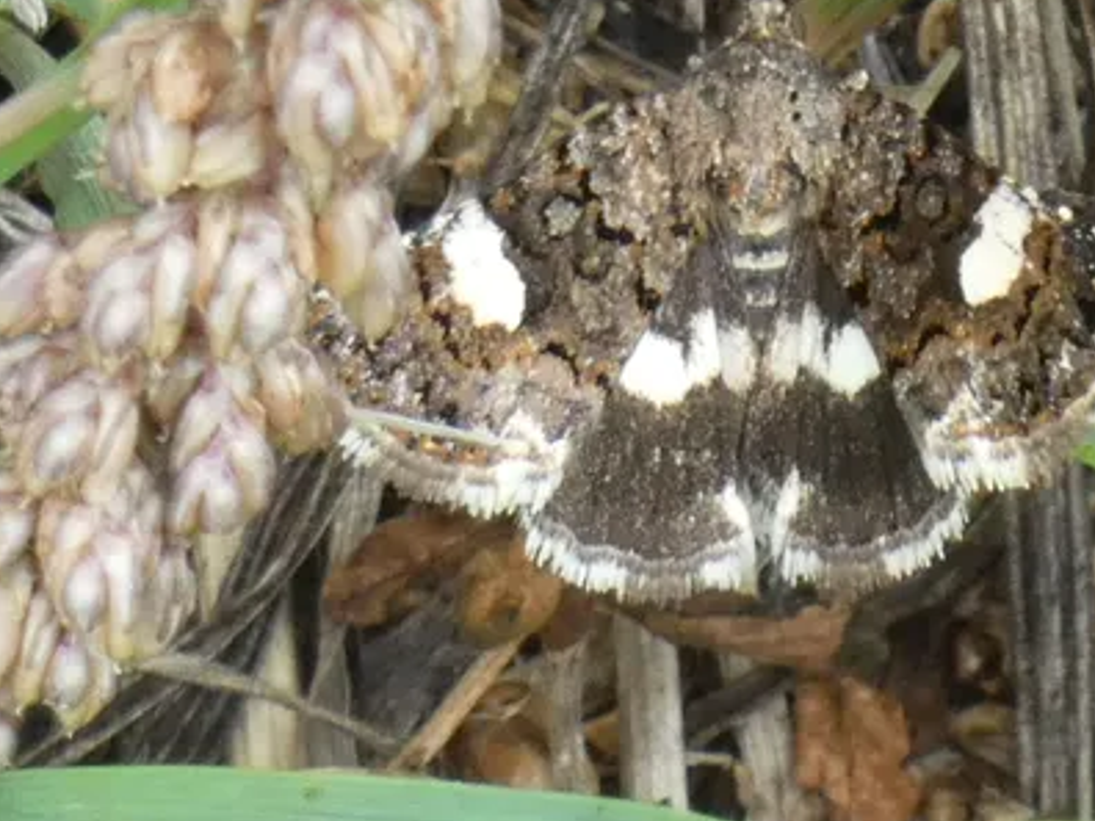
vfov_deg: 3.0
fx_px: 15785
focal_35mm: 499
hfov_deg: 4.0
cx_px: 752
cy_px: 246
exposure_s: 1/80
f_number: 5.6
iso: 160
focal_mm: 55.4
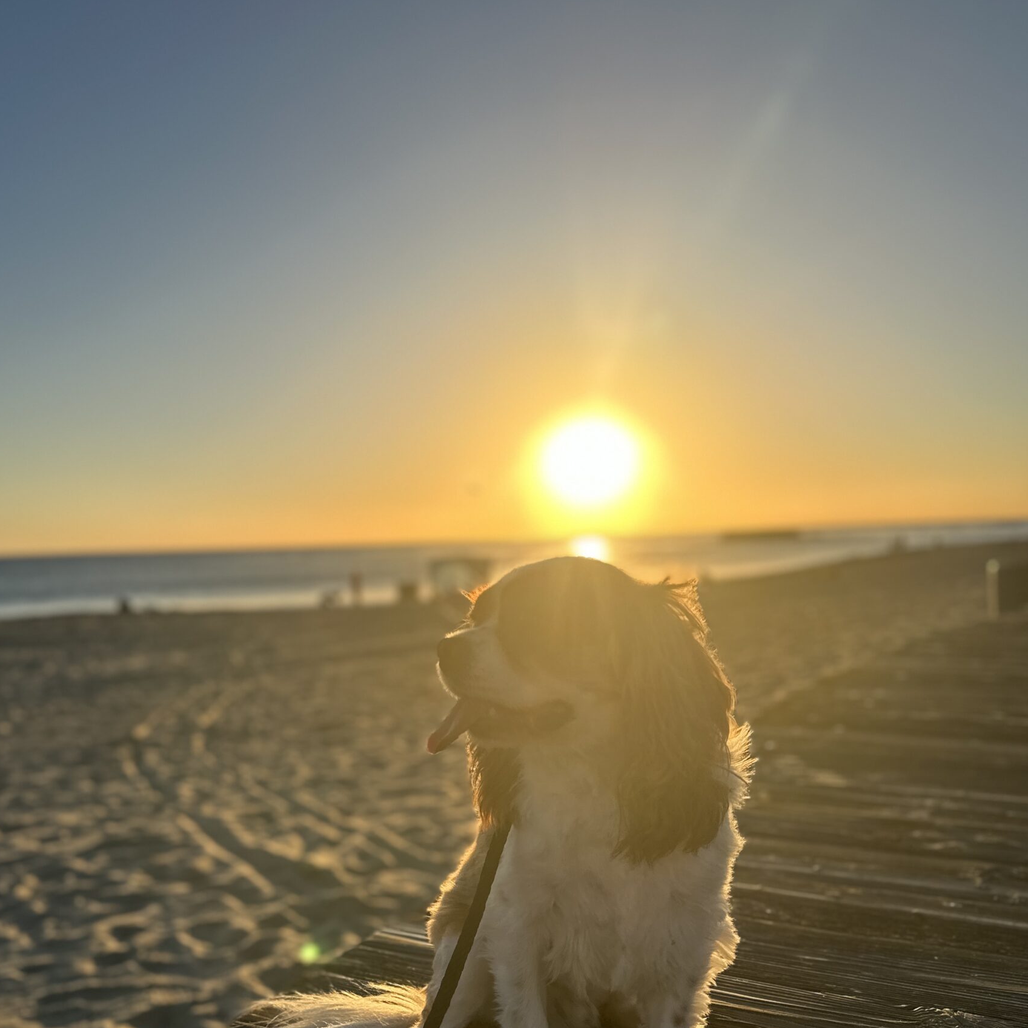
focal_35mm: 32
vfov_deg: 50.2
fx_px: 1075
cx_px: 459
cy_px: 684
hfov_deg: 51.0
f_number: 1.78
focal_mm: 6.86
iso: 80
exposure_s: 1/6211
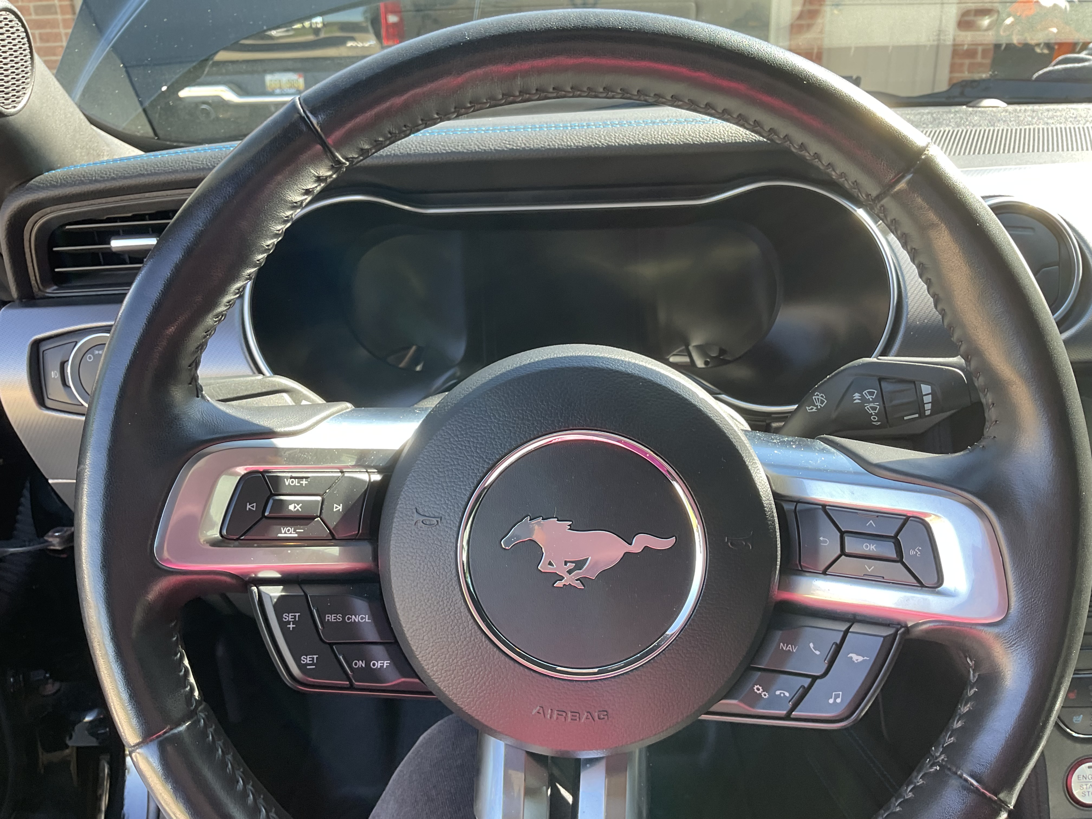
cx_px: 546
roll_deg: +2.9
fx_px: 915
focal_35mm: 29
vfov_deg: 48.2
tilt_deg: -20.2
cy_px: 410
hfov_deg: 61.7
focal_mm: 3
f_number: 1.8
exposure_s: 1/120
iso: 32
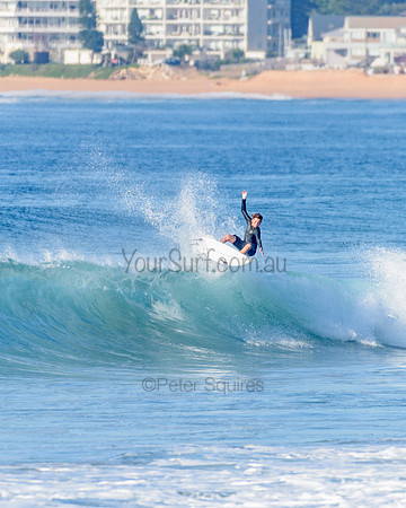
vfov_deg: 2.0
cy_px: 214
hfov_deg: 1.6
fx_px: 14760
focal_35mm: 983
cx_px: 193
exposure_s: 1/2000
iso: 220
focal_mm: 500
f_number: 5.6
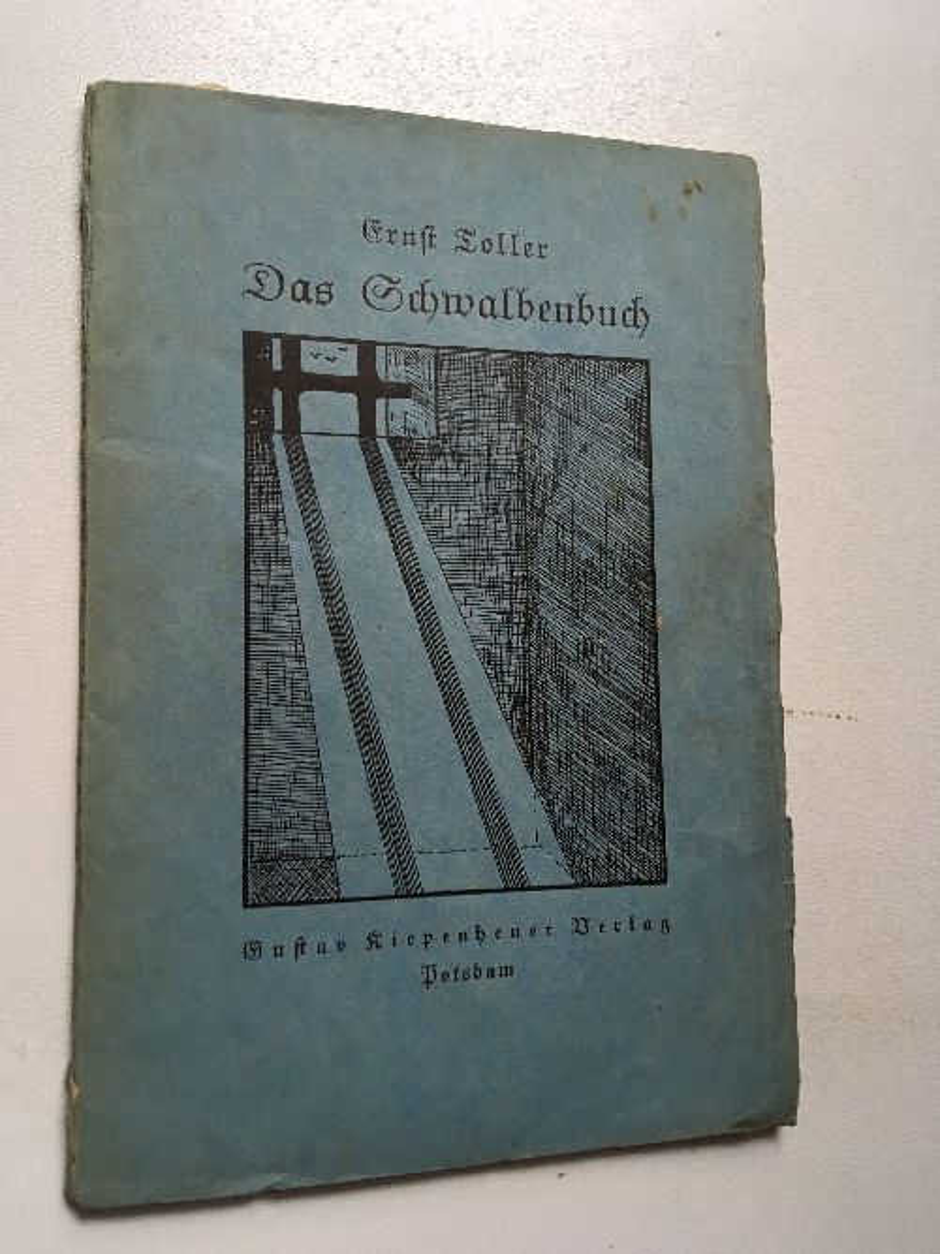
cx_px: 470
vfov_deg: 61.7
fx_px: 1050
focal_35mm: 29
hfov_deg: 48.2
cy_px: 627
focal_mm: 4.15
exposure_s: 1/33
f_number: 2.2
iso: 40
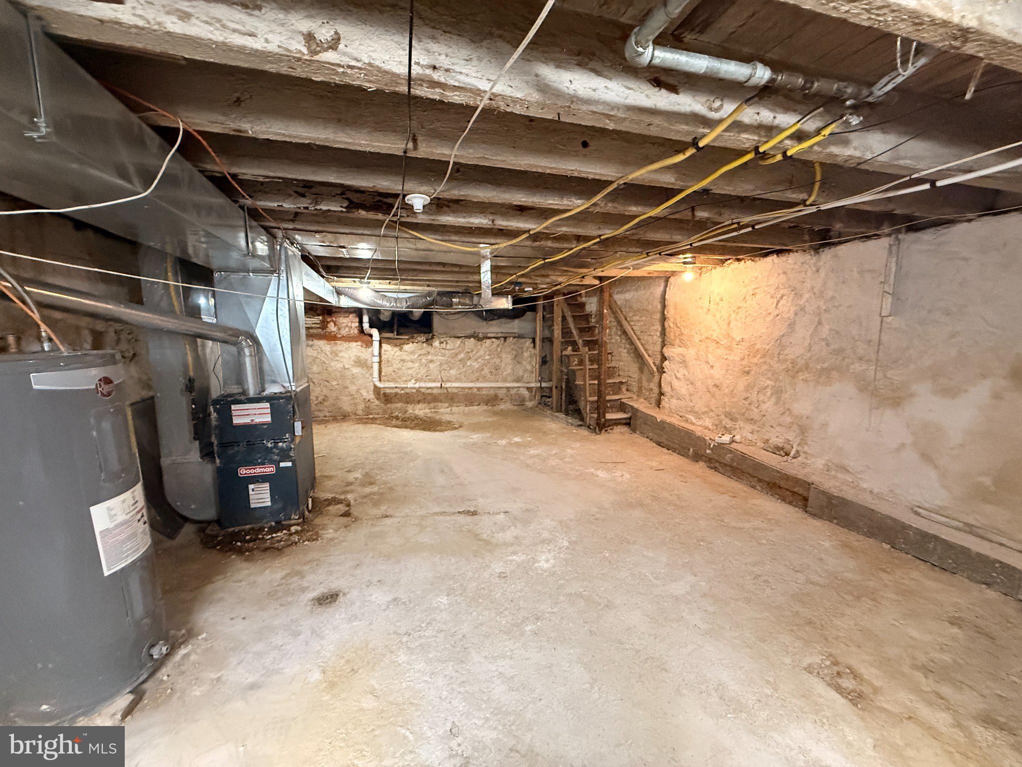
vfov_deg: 85.7
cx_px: 511
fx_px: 413
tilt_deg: -6.2
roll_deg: +0.0
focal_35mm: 14
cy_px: 384
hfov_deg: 102.1
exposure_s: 1/60
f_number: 2.2
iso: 1000
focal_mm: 2.22
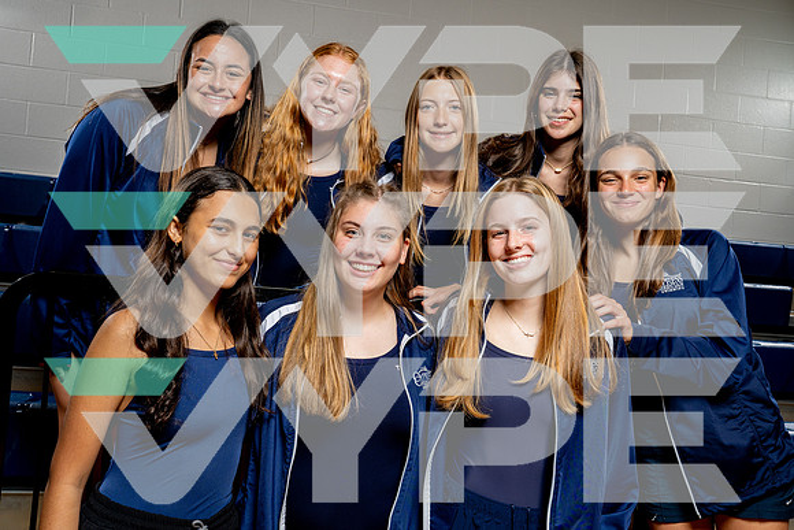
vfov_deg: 40.0
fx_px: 728
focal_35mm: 33
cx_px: 397
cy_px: 265
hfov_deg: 57.2
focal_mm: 33
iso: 320
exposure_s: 1/250
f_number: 8
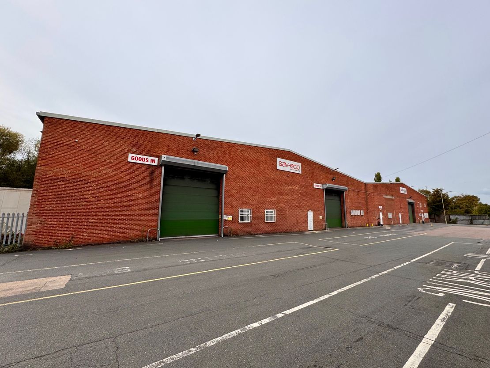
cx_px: 245
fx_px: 198
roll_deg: -0.2
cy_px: 184
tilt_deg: +9.8
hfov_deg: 102.1
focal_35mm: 14
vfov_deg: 85.7
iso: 40
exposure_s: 1/741
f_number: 2.2
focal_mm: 2.22
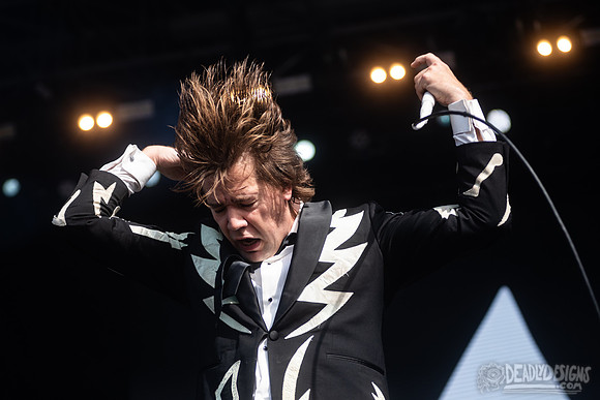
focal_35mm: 98
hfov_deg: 20.8
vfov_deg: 14.0
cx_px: 233
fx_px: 1631
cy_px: 222
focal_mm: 80
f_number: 4
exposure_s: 1/1250
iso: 200
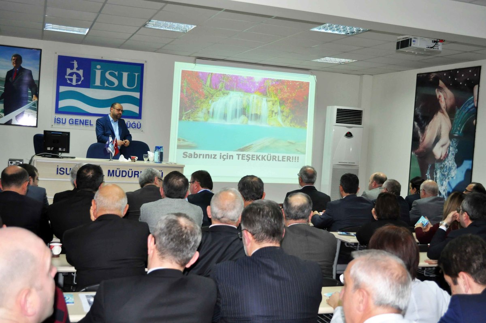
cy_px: 162
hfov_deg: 45.0
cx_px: 243
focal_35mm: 44
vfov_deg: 30.8
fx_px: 587
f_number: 4.5
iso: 800
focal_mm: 29
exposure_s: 1/60
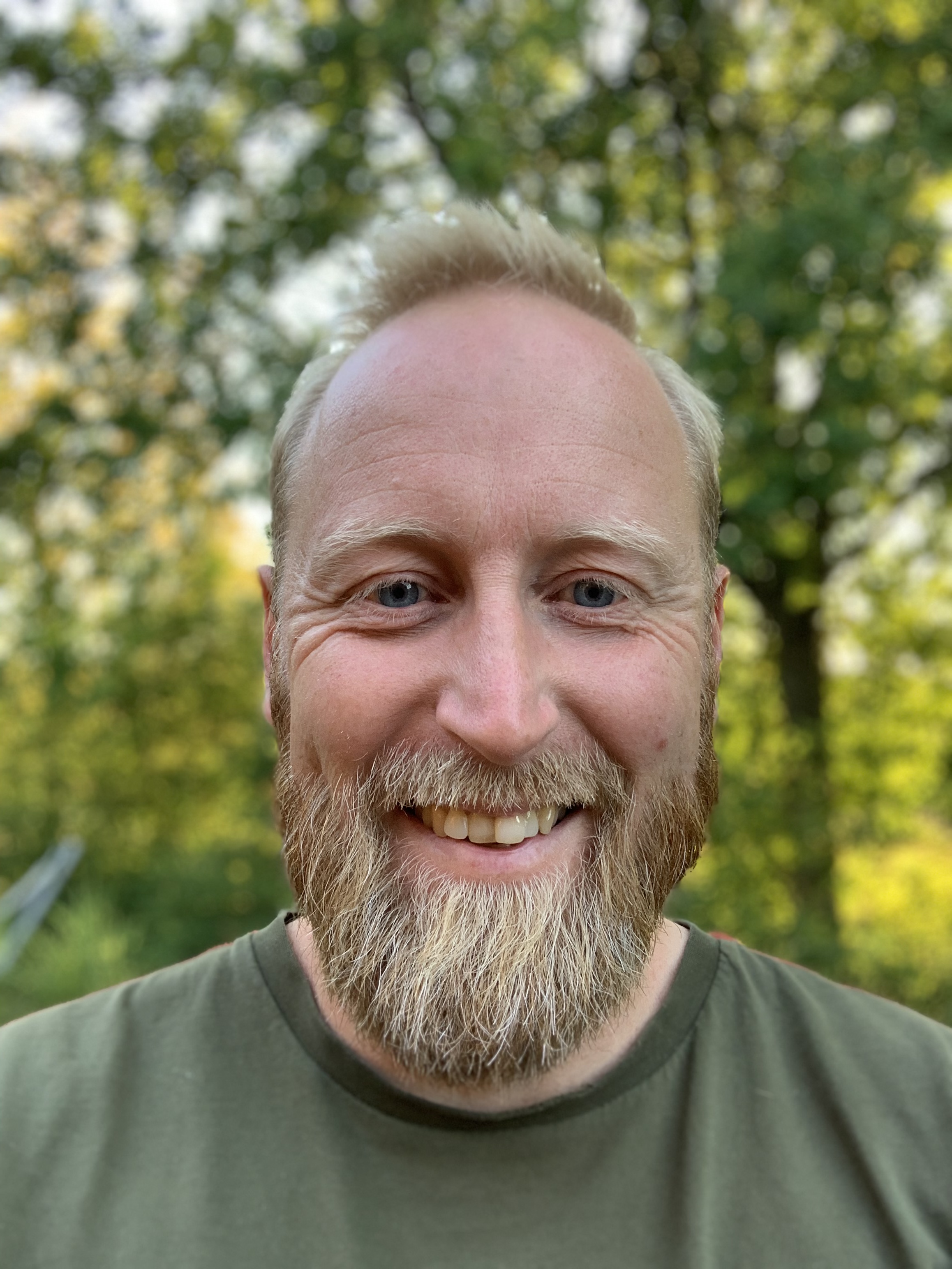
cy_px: 634
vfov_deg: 56.8
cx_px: 476
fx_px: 1173
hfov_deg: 44.2
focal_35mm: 32
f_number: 2.2
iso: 64
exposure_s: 1/68
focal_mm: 2.87
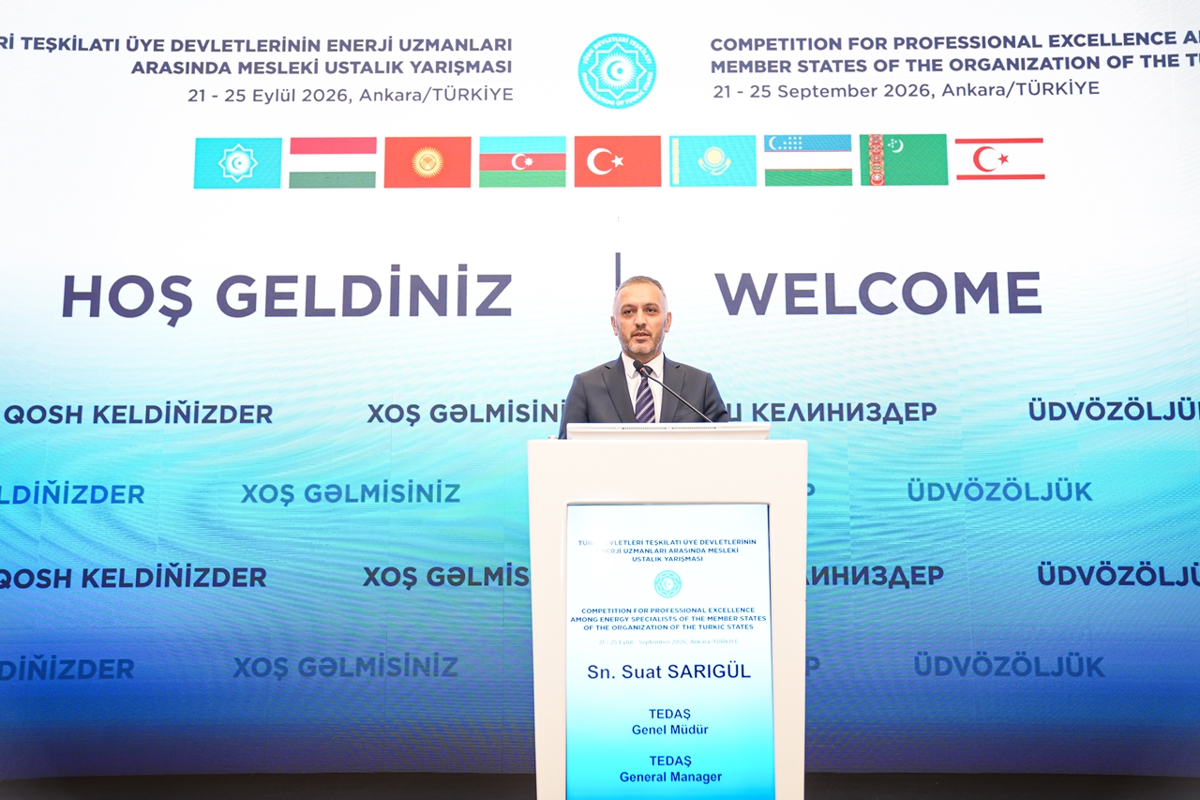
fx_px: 1233
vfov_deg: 35.9
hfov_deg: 51.9
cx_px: 600
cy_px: 400
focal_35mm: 37
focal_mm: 37
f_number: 2.8
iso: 800
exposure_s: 1/100
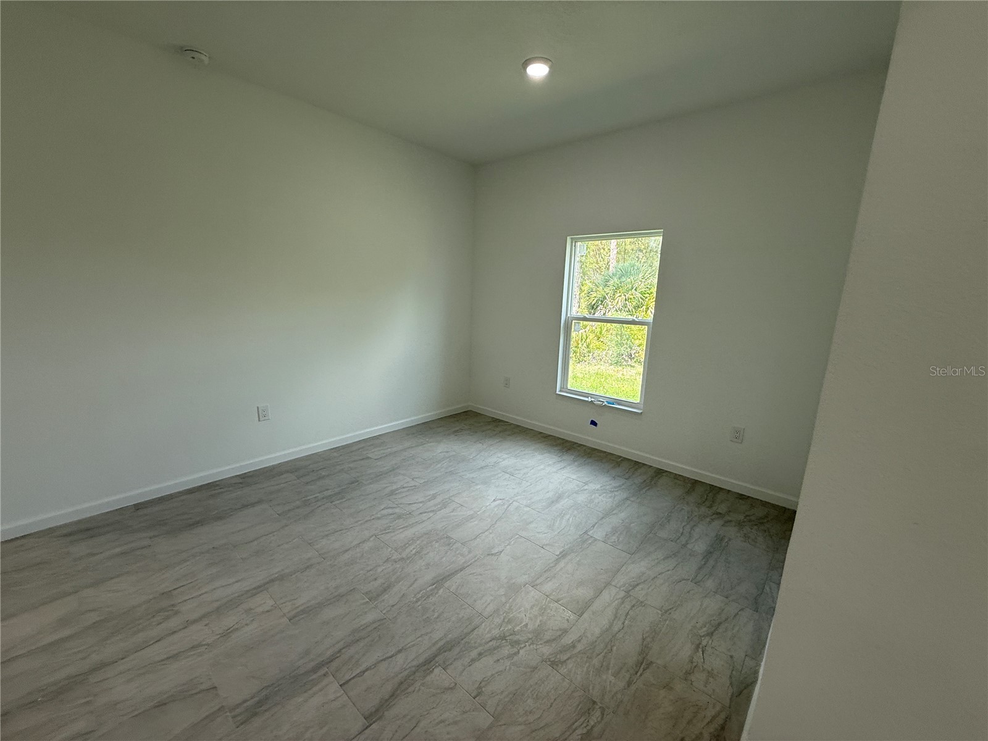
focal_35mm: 14
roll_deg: -2.5
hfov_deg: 102.1
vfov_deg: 85.7
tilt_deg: -11.5
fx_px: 400
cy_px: 370
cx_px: 494
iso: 50
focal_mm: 2.22
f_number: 2.2
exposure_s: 1/120
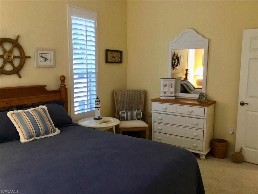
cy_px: 97
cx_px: 129
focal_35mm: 31
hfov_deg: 58.4
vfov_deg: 45.4
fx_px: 231
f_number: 2.4
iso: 160
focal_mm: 3.3
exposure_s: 1/30
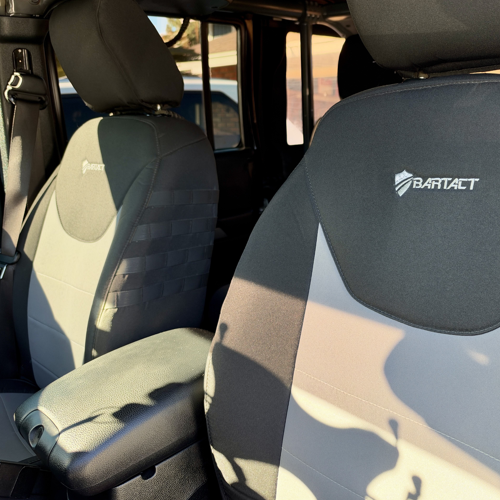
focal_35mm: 29
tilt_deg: -11.7
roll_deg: -0.3
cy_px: 252
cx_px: 331
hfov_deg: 54.5
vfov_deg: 55.6
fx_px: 474
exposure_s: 1/121
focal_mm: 6.93
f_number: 1.48
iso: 125
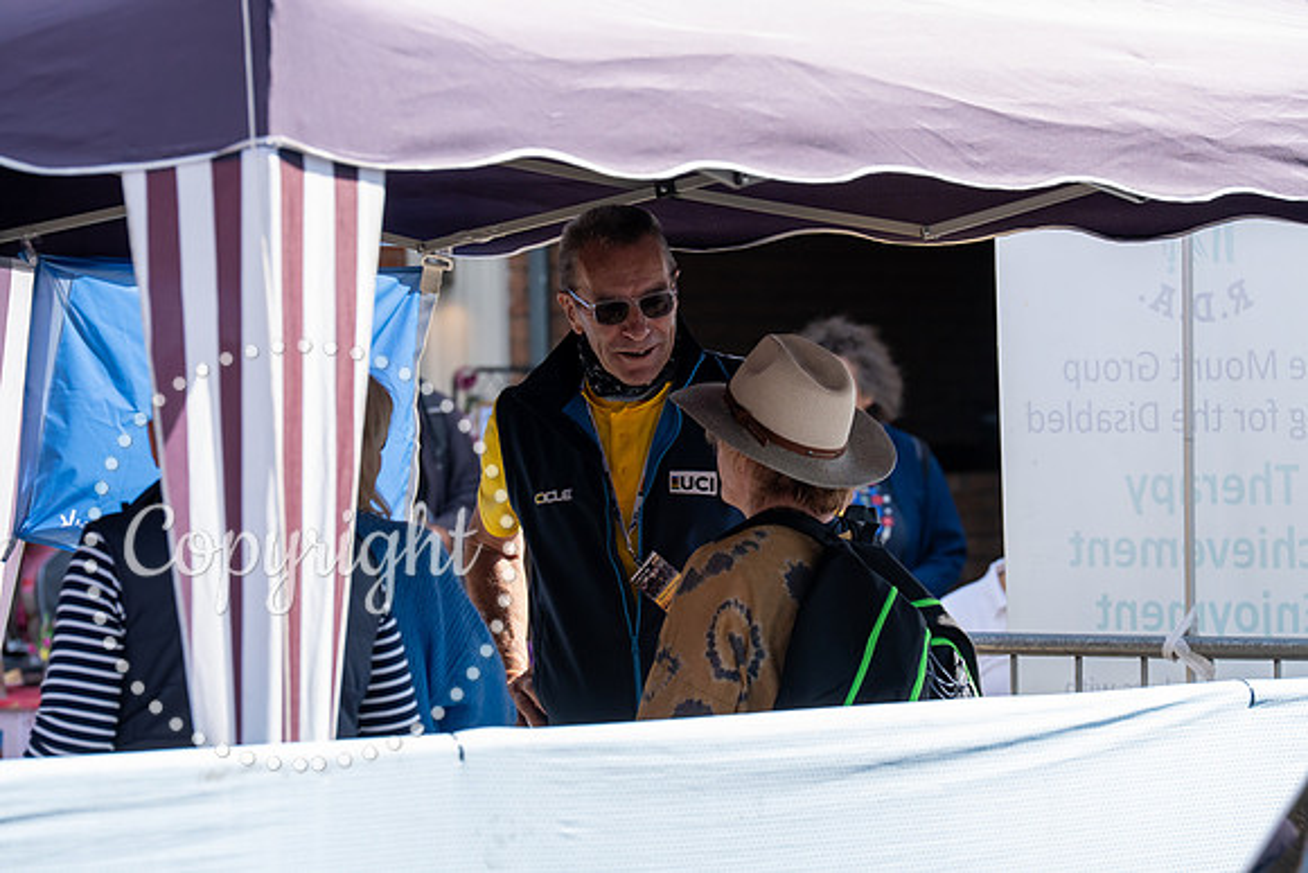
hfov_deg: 10.3
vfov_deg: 6.9
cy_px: 436
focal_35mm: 200
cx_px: 654
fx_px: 7268
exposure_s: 1/1000
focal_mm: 200
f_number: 7.1
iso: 1000
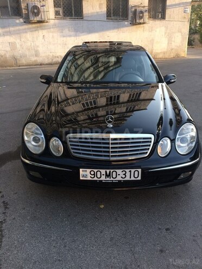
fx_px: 226
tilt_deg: -23.6
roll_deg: +1.6
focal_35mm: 29
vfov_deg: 61.7
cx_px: 101
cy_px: 134
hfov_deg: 48.2
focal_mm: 4.15
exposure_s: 1/106
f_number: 2.2
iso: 32
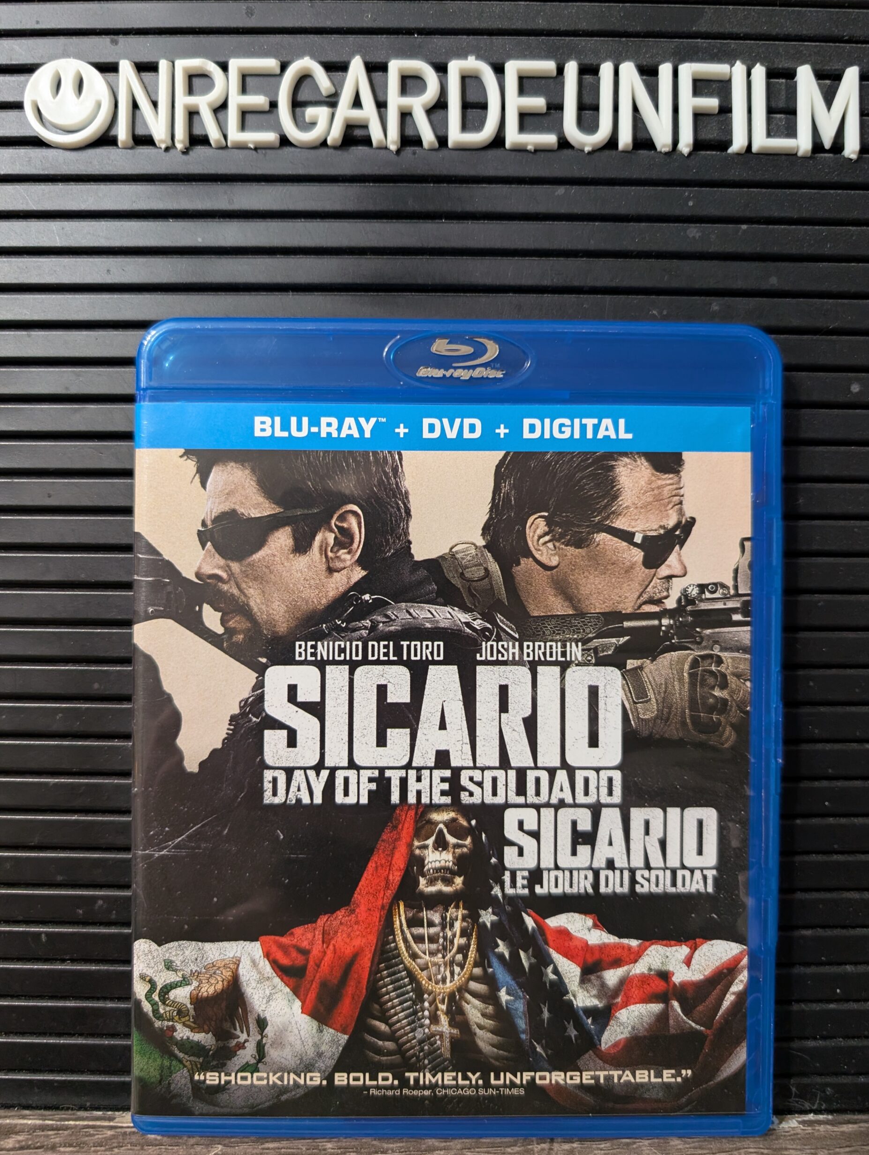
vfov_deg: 69.3
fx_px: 835
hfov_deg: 55.0
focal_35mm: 25
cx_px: 430
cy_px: 570
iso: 954
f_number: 1.68
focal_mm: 6.9
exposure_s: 1/120
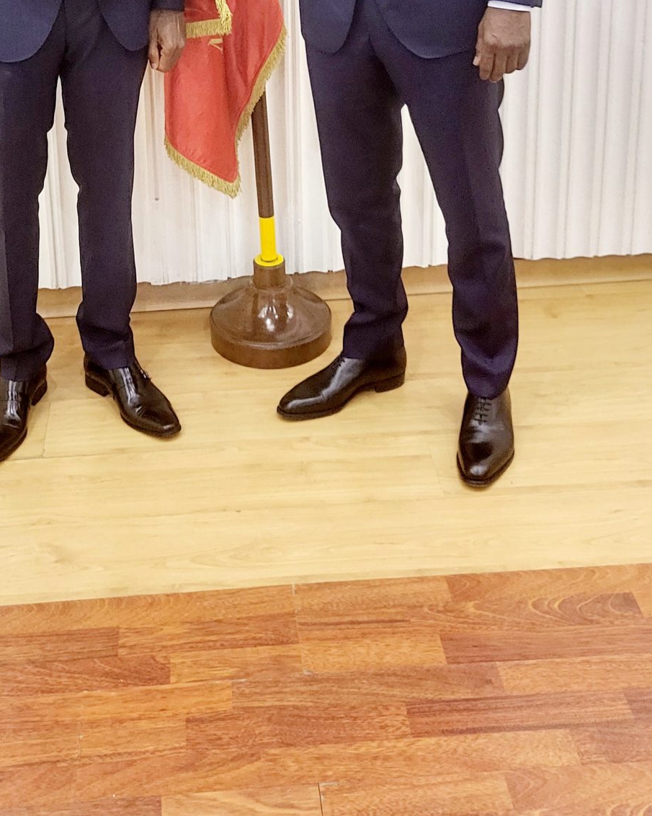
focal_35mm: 53
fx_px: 1279
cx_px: 226
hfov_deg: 28.4
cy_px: 4
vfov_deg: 32.6
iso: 640
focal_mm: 5
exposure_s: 1/50
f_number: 1.8
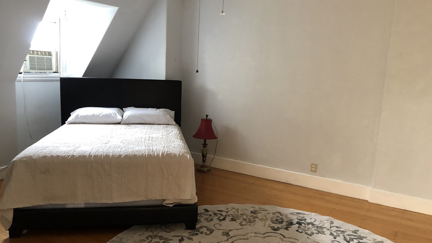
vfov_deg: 37.8
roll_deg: -3.5
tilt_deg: -11.4
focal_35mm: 31
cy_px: 132
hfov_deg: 62.6
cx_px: 214
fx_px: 355
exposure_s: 1/15
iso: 64
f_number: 1.8
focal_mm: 3.99
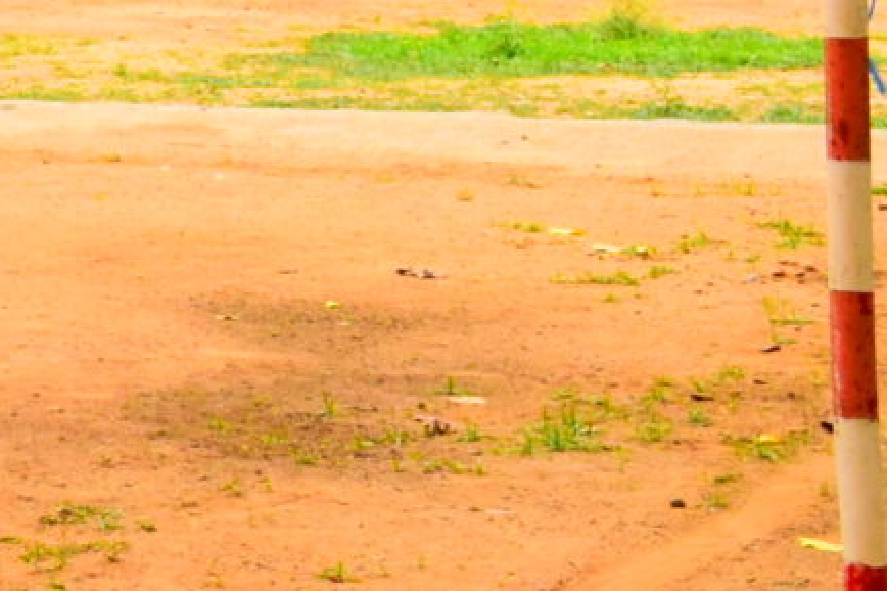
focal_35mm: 230
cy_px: -662
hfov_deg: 7.9
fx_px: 5664
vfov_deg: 5.8
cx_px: -1592
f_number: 7.1
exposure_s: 1/200
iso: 400
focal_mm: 26
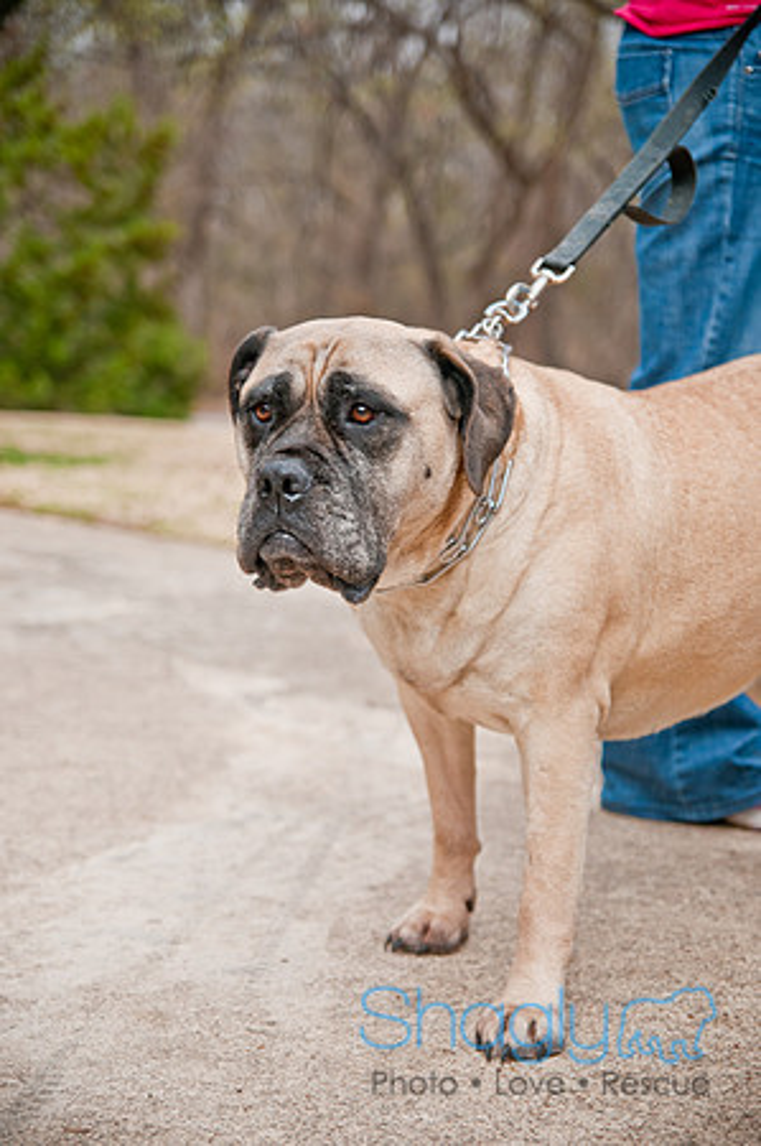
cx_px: 380
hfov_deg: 18.1
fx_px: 2383
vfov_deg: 27.0
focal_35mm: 75
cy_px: 573
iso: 200
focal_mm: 50
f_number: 2.8
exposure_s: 1/800
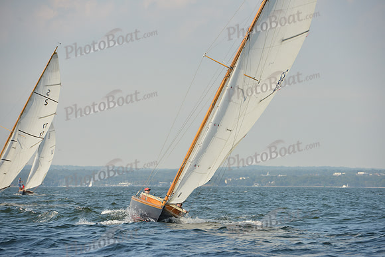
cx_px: 192
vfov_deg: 7.0
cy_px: 128
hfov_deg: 10.5
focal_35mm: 195
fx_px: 2086
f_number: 10
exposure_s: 1/1250
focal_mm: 195
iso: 1000
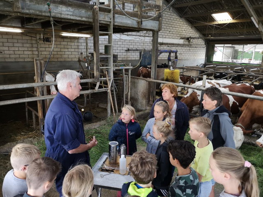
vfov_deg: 51.4
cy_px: 98
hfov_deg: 65.3
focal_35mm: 27
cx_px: 132
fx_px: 205
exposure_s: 1/100
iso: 250
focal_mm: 3.95
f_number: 1.8
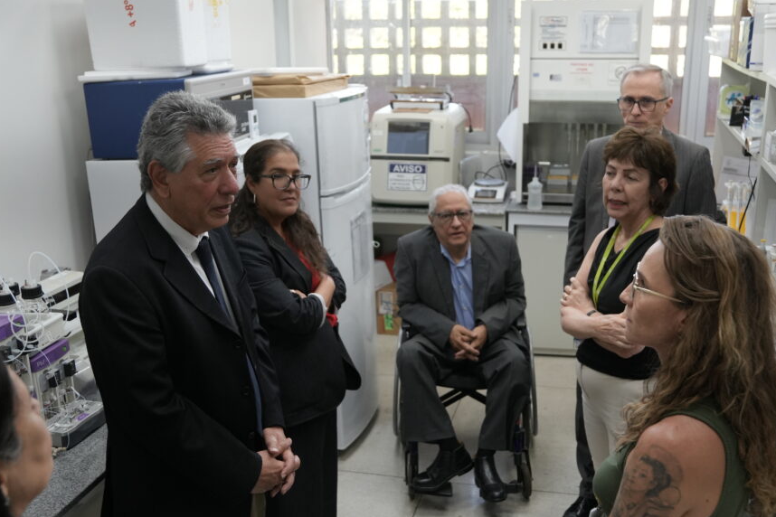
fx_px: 810
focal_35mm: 38
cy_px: 272
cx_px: 413
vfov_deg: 35.4
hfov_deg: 51.1
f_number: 2.8
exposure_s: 1/250
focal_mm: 21
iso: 800
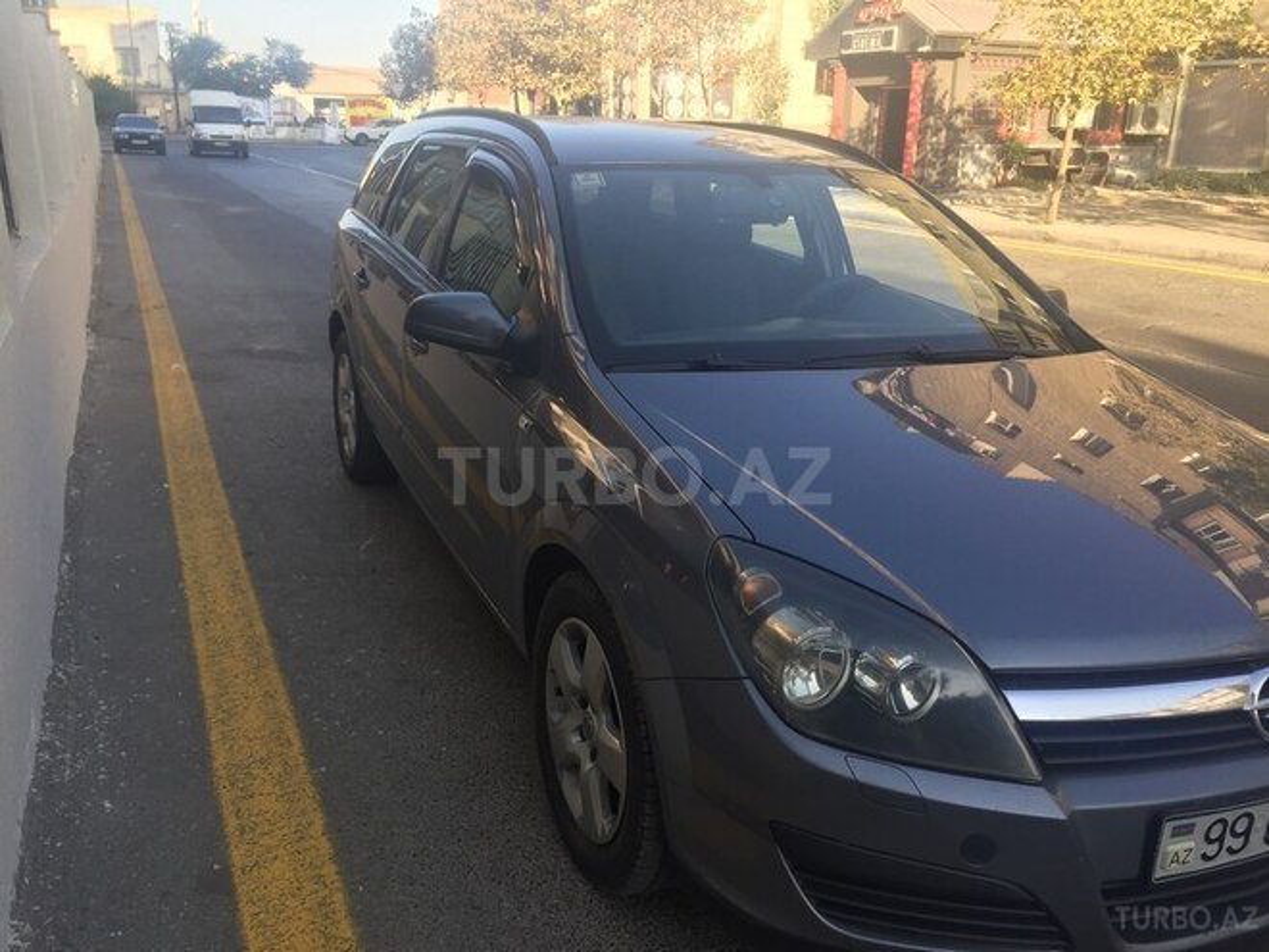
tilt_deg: -17.9
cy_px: 476
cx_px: 634
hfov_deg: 61.7
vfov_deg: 48.2
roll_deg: -3.0
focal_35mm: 29
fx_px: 1063
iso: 32
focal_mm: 4.15
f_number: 2.2
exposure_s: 1/408
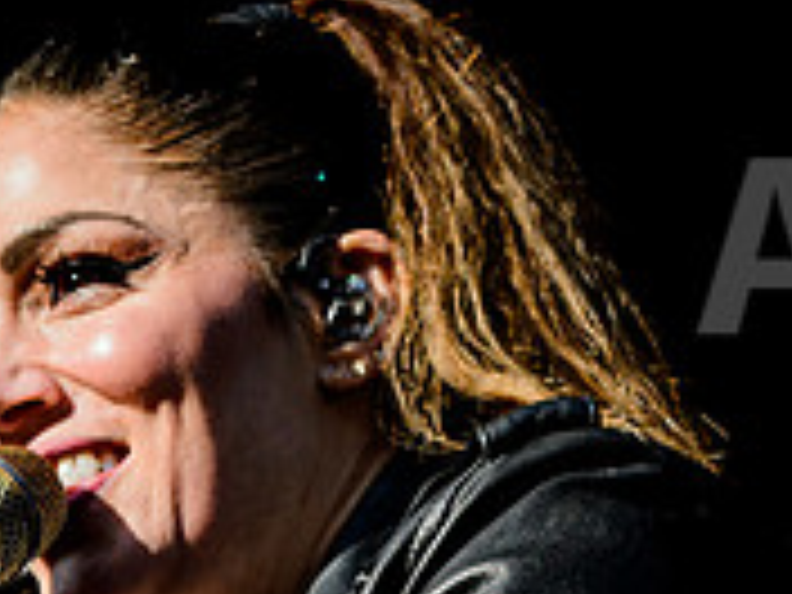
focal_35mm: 358
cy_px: 557
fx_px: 8191
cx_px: 66
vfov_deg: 4.1
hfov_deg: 5.5
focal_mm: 75
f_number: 4.5
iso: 200
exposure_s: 1/800
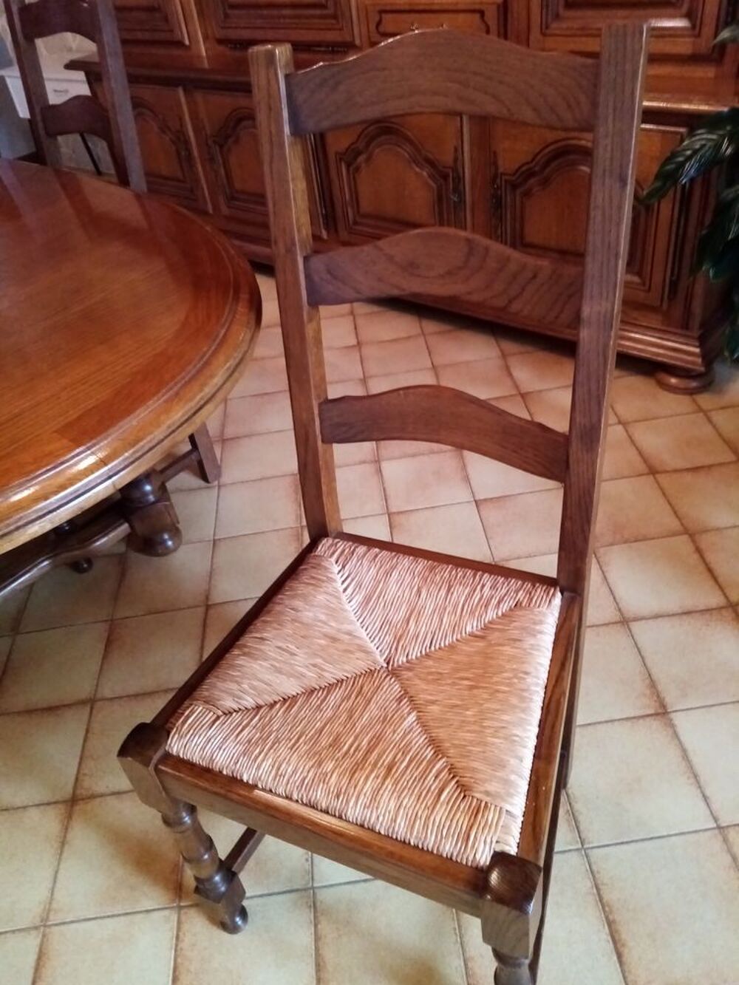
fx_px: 740
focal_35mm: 26
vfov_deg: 67.3
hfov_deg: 53.1
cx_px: 370
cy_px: 492
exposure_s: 1/20
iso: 918
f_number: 1.8
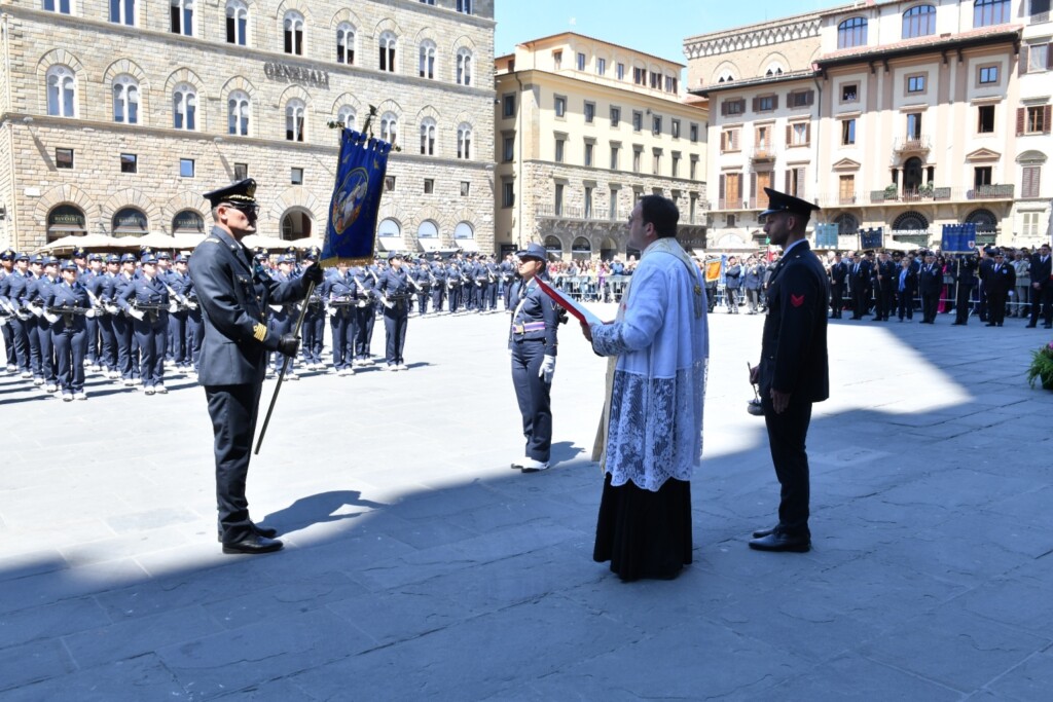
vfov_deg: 42.3
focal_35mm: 31
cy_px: 351
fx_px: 907
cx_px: 526
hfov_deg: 60.3
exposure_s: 1/160
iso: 500
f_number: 13
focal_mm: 31
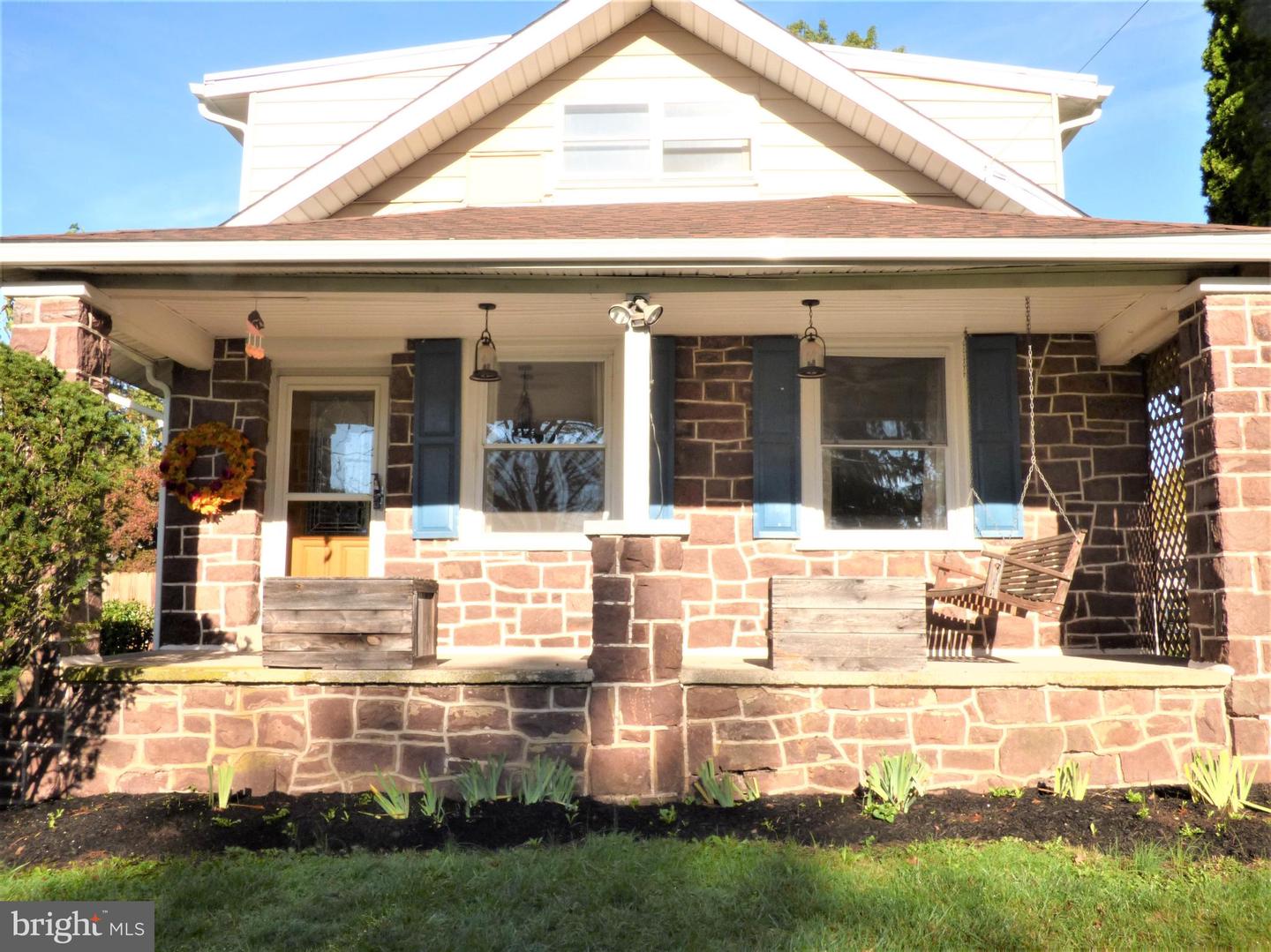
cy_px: 476
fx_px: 1175
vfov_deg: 44.1
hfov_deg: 56.8
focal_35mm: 32
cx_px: 636
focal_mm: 5.78
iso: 100
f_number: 7.1
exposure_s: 1/200
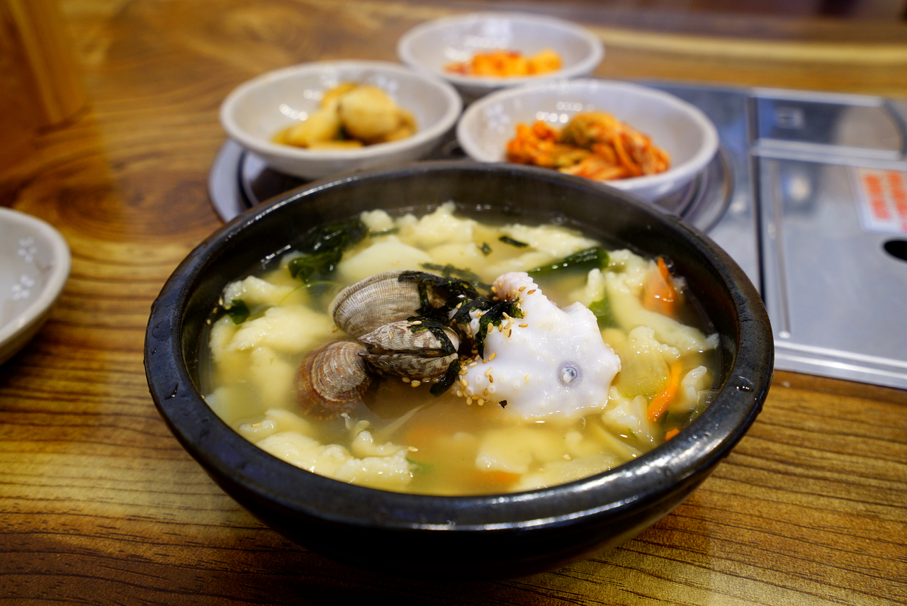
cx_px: 454
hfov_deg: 60.3
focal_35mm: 31
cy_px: 303
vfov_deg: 42.4
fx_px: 781
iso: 500
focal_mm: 31
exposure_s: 1/40
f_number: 5
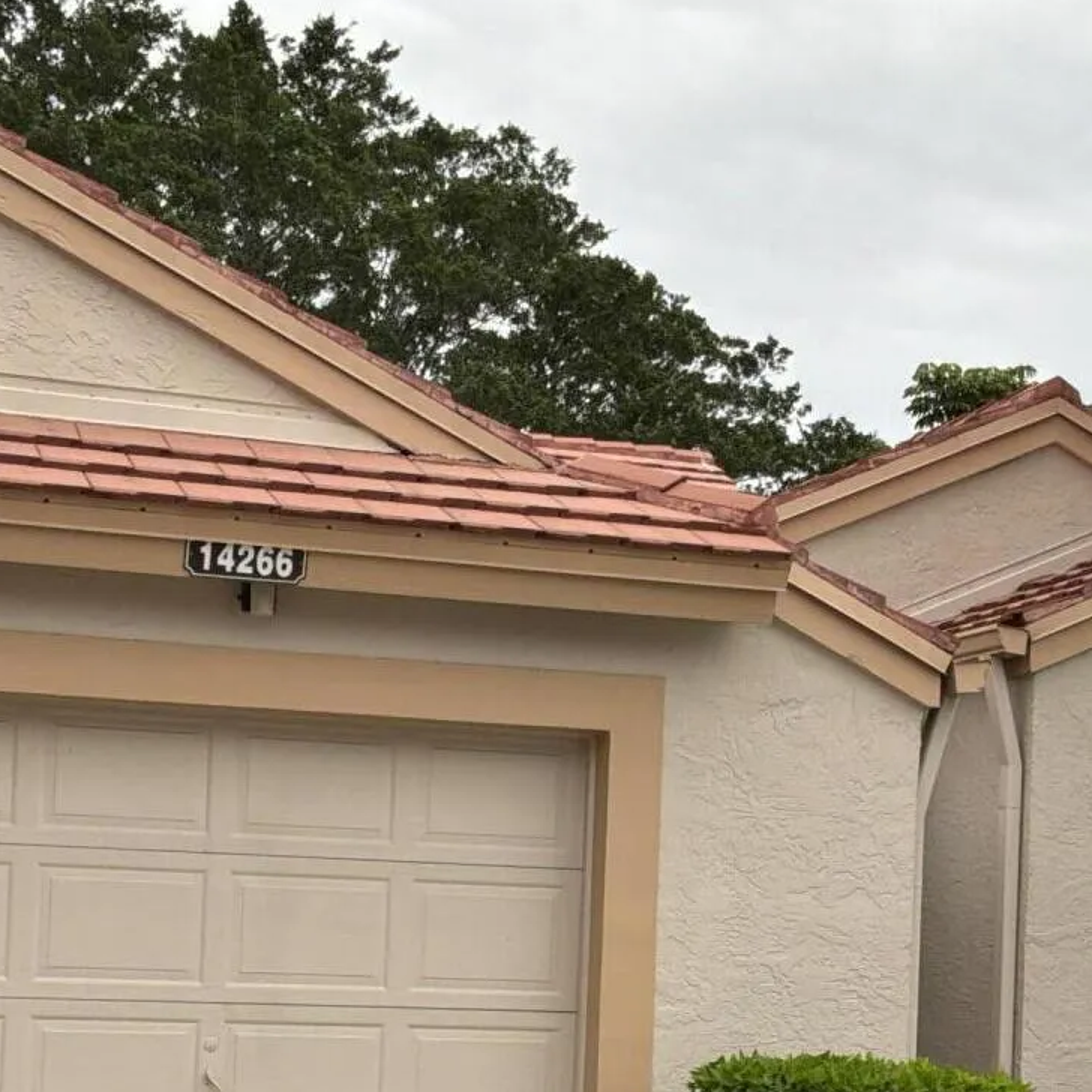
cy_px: 900
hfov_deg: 25.3
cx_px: 616
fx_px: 2427
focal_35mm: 68
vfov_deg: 24.9
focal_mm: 3
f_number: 1.8
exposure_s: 1/1098
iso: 25
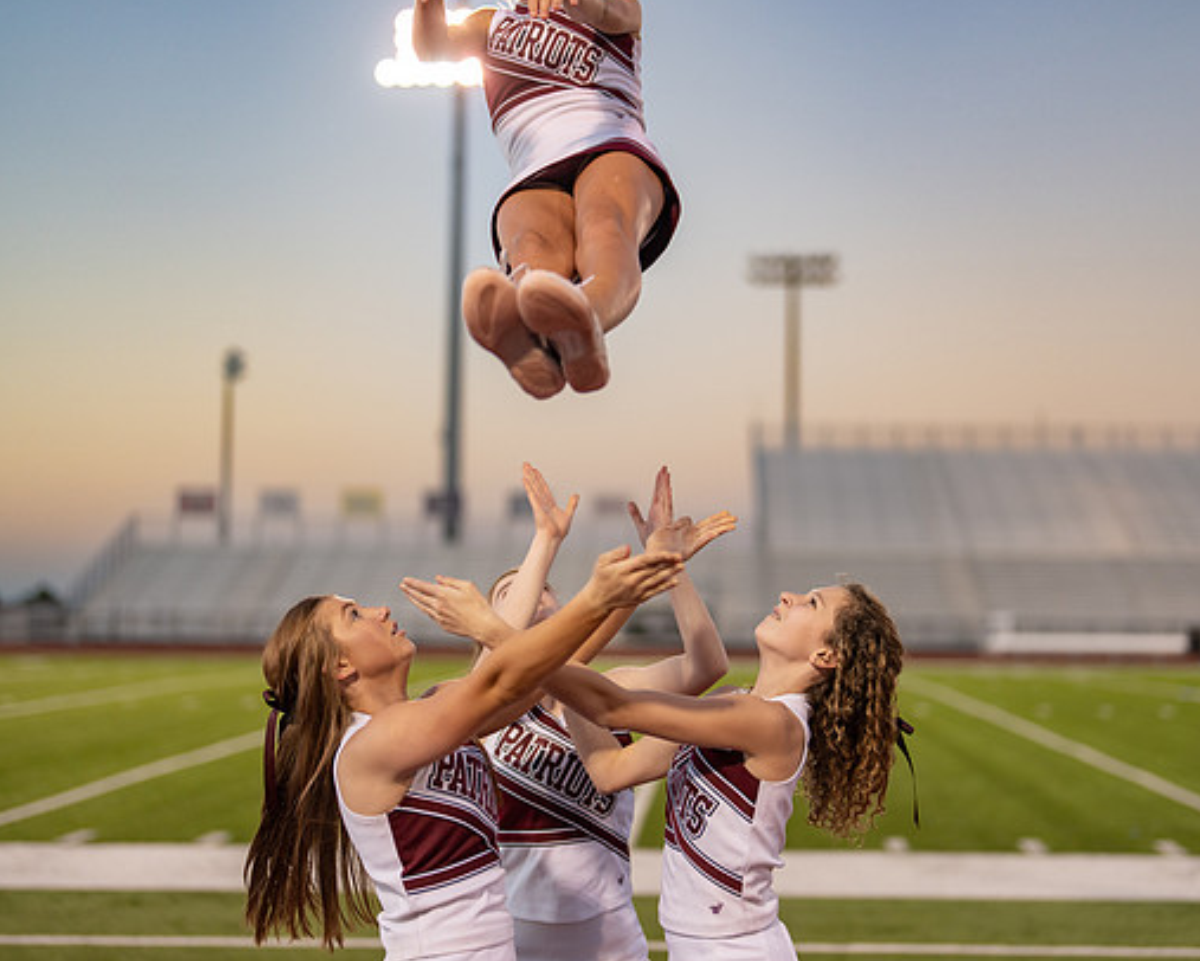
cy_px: 468
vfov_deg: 25.4
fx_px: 2132
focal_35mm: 60
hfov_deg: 31.4
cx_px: 691
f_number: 1.2
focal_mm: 50
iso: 400
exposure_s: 1/1000
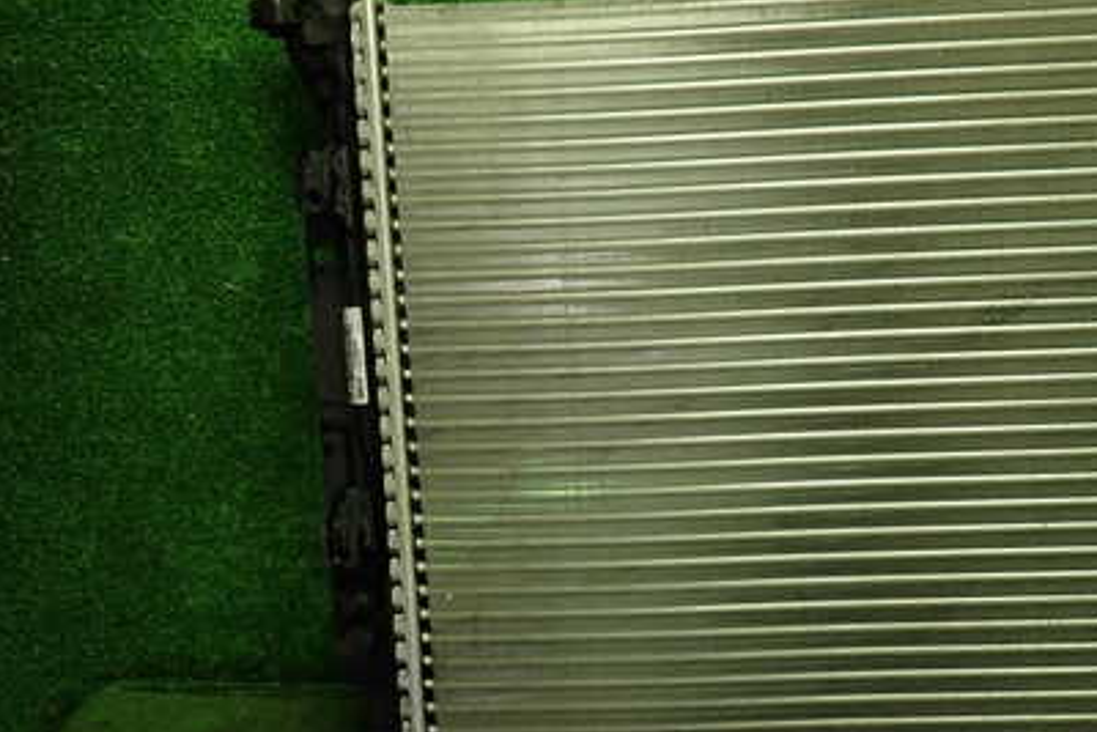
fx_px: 1189
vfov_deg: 34.2
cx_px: 795
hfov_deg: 48.0
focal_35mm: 39
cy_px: 417
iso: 200
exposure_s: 1/60
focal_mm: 4.5
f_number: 2
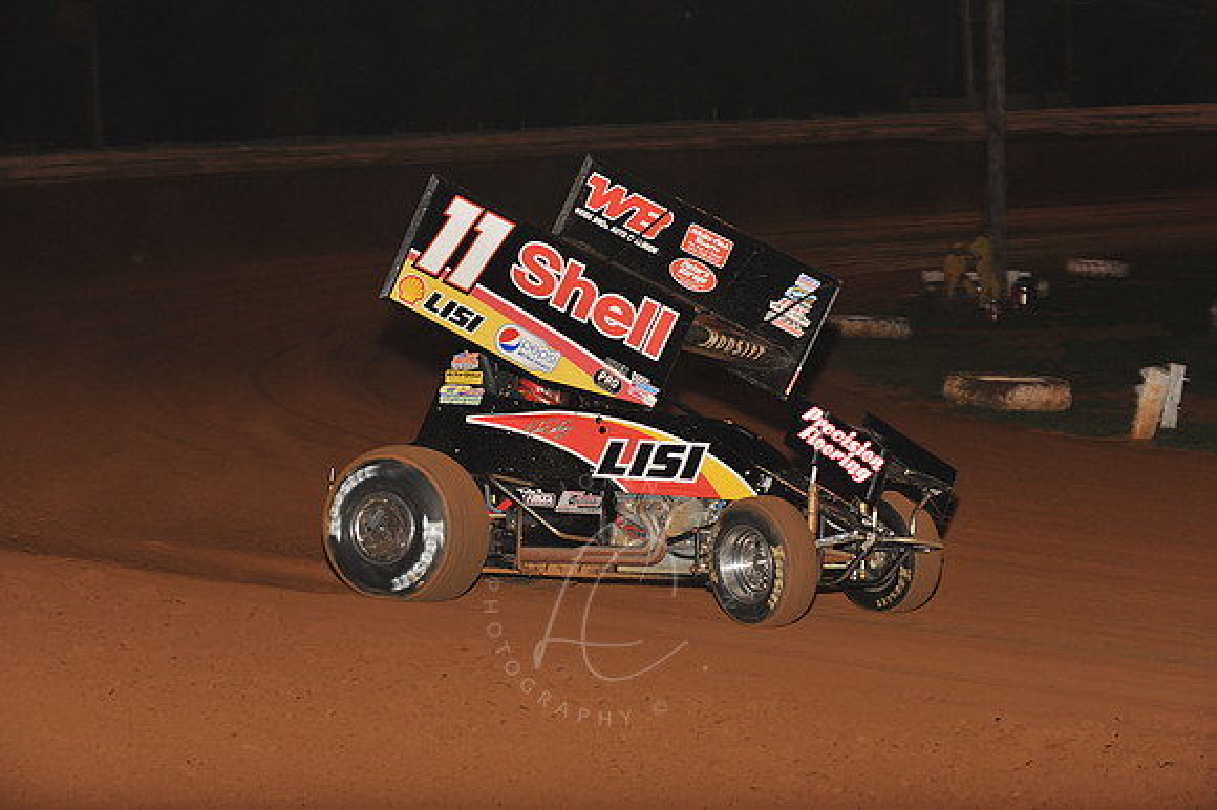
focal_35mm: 105
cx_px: 608
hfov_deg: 19.5
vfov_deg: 13.0
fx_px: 3547
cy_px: 405
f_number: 6.3
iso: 800
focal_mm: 105
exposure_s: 1/320
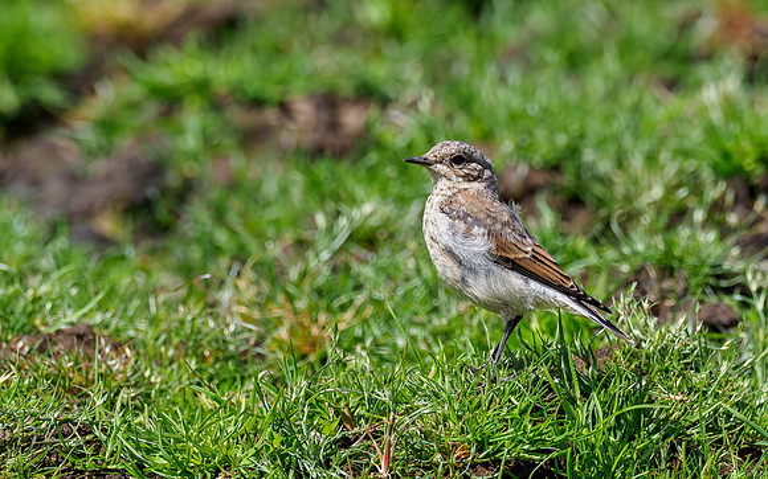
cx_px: 450
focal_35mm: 945
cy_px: 183
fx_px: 19768
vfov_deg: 1.4
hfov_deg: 2.2
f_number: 4.5
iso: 250
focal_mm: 300
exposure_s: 1/1250
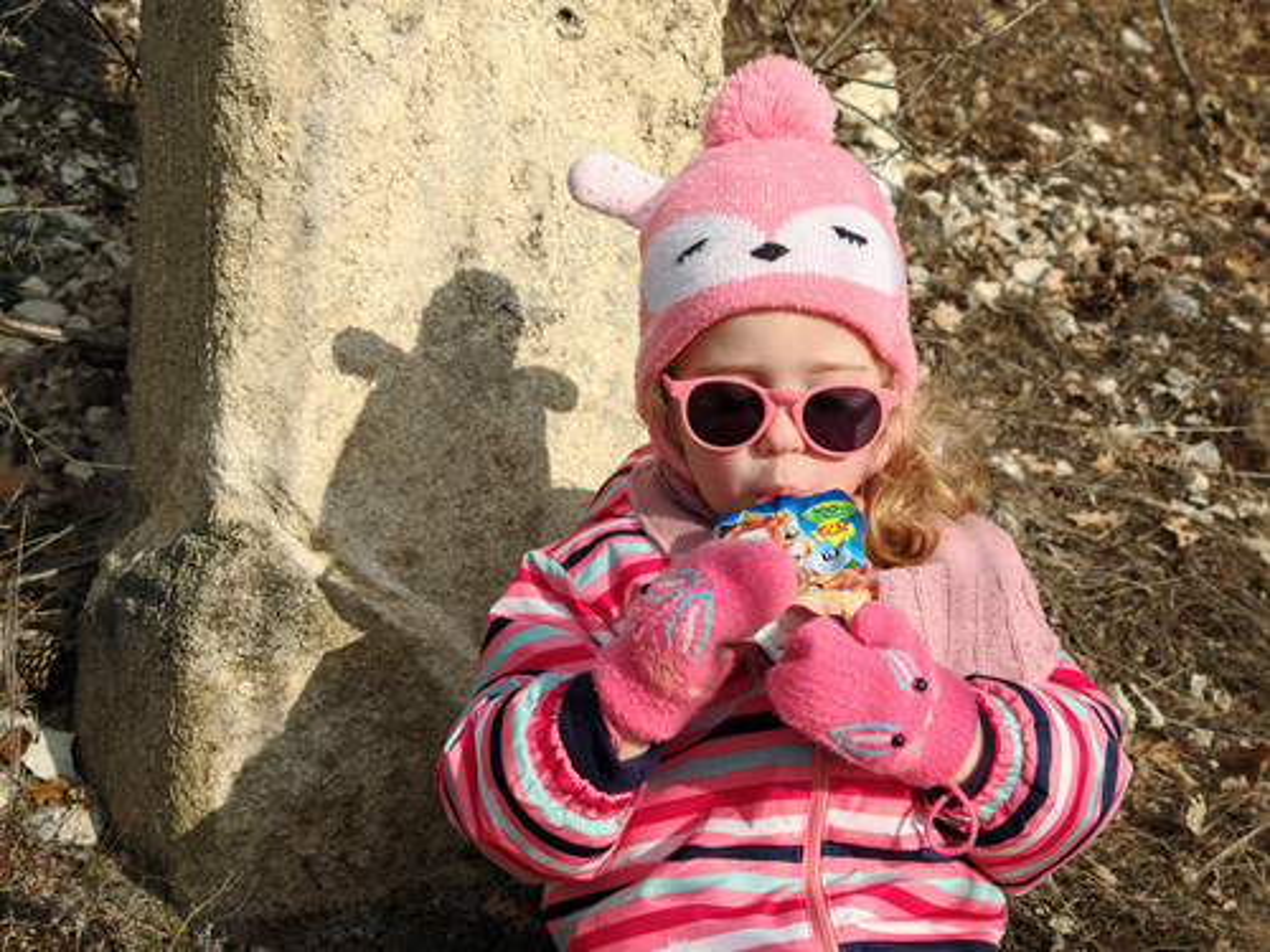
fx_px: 2055
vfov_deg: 26.1
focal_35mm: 56
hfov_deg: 34.3
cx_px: 635
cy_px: 476
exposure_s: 1/3200
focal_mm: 7.62
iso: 50
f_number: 1.6
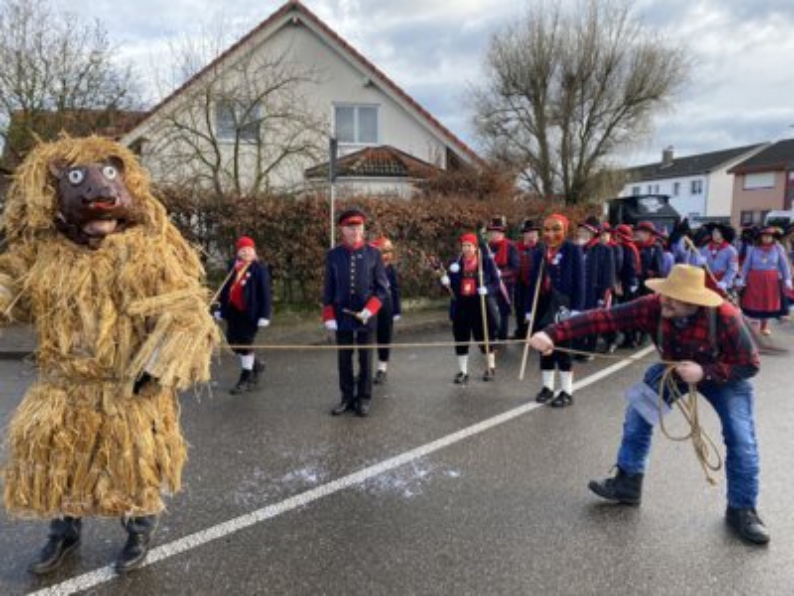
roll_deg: -1.7
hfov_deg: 67.3
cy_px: 298
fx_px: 596
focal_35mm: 26
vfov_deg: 53.1
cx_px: 397
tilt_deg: -9.1
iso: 32
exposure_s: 1/420
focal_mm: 4.25
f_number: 1.8
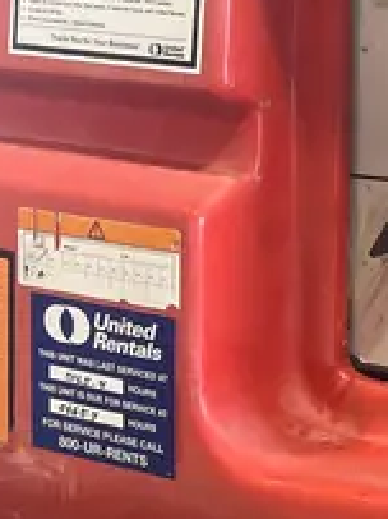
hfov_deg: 14.5
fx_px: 1406
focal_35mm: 94
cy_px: 142
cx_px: 602
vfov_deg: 20.7
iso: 125
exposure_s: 1/60
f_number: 1.6
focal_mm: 5.1
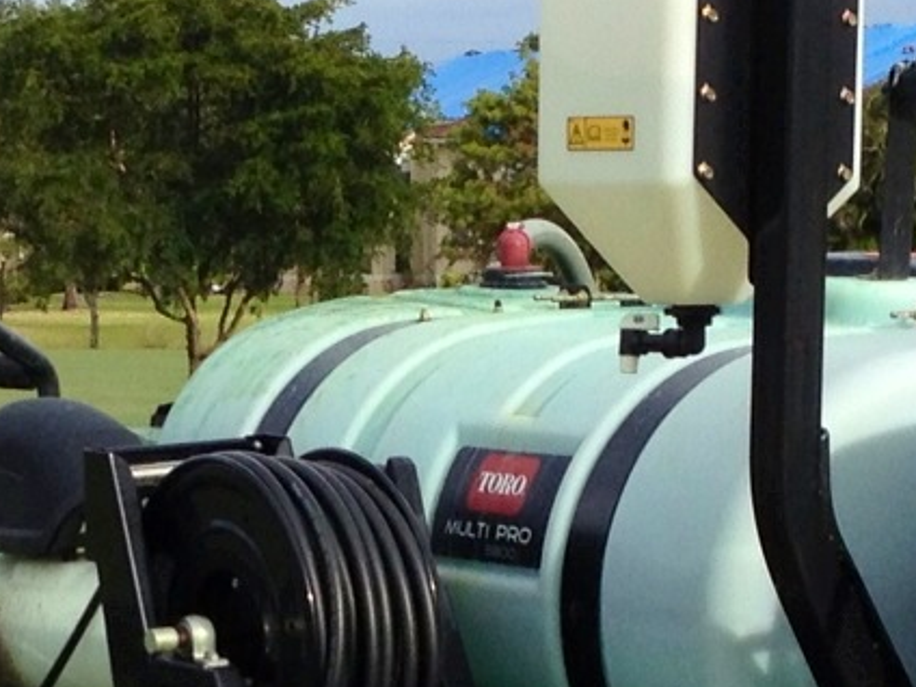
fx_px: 4472
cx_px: 162
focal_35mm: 169
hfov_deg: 11.6
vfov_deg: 8.7
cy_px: 715
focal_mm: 4.28
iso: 50
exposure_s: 1/1022
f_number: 2.4
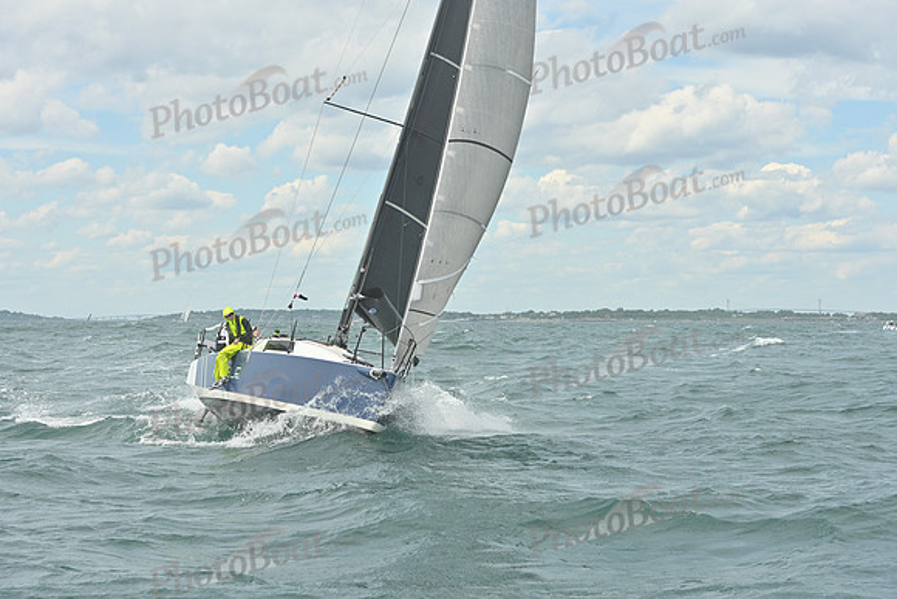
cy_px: 300
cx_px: 448
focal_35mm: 78
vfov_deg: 17.5
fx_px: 1944
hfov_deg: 26.0
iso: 320
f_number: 9
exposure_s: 1/1250
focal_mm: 78
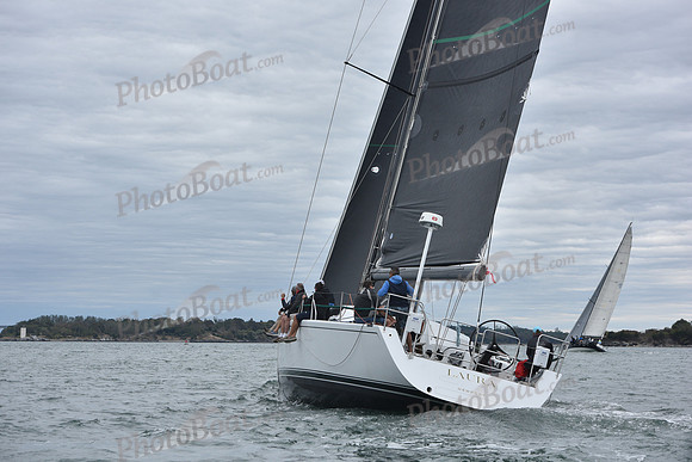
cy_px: 231
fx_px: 1577
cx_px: 346
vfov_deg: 16.7
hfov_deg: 24.8
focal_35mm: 82
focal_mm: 82
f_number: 6.3
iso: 400
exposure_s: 1/1000
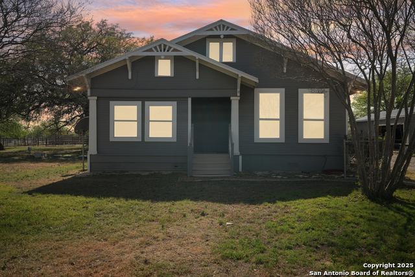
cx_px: 208
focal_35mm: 29
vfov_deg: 45.0
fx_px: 334
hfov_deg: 63.6
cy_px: 138
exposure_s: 1/125
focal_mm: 29
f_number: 8
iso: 200
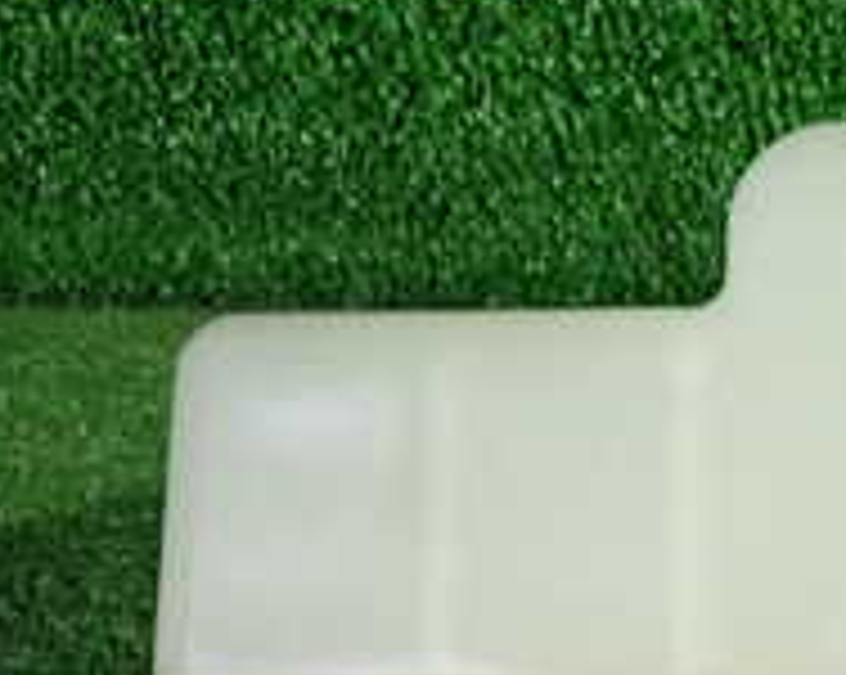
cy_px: 477
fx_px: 1951
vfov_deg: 19.5
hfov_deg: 21.7
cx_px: 1148
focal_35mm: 78
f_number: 2
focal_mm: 4.5
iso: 250
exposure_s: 1/30
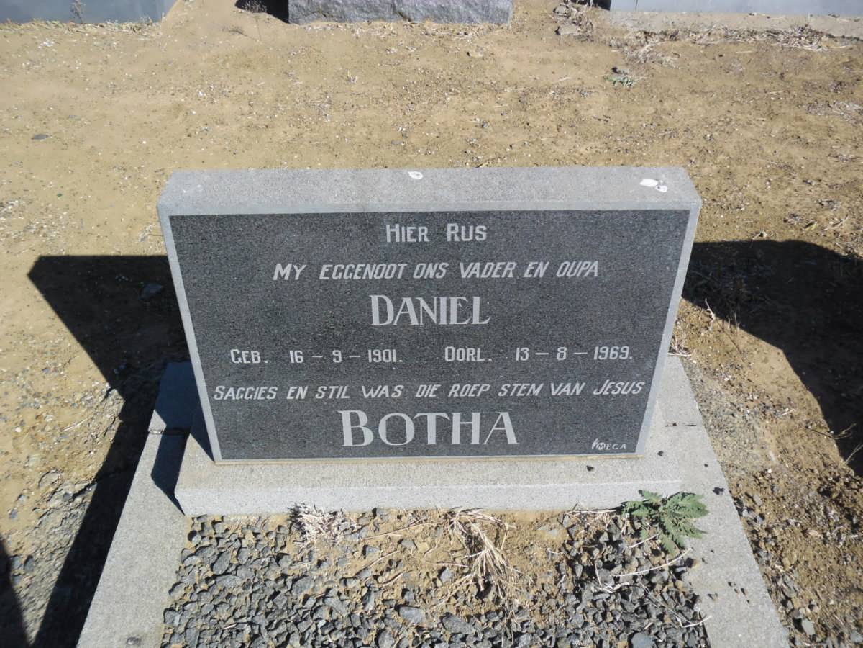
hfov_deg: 65.3
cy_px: 324
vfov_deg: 51.4
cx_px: 432
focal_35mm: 27
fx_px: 673
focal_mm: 4.9
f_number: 3.5
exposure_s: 1/939
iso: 80
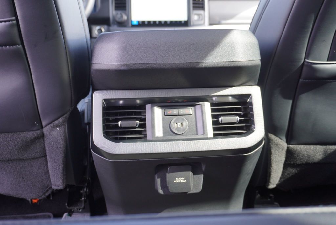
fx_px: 294
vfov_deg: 41.8
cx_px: 168
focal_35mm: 32
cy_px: 112
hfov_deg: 59.5
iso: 250
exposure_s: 1/60
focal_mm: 21
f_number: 4
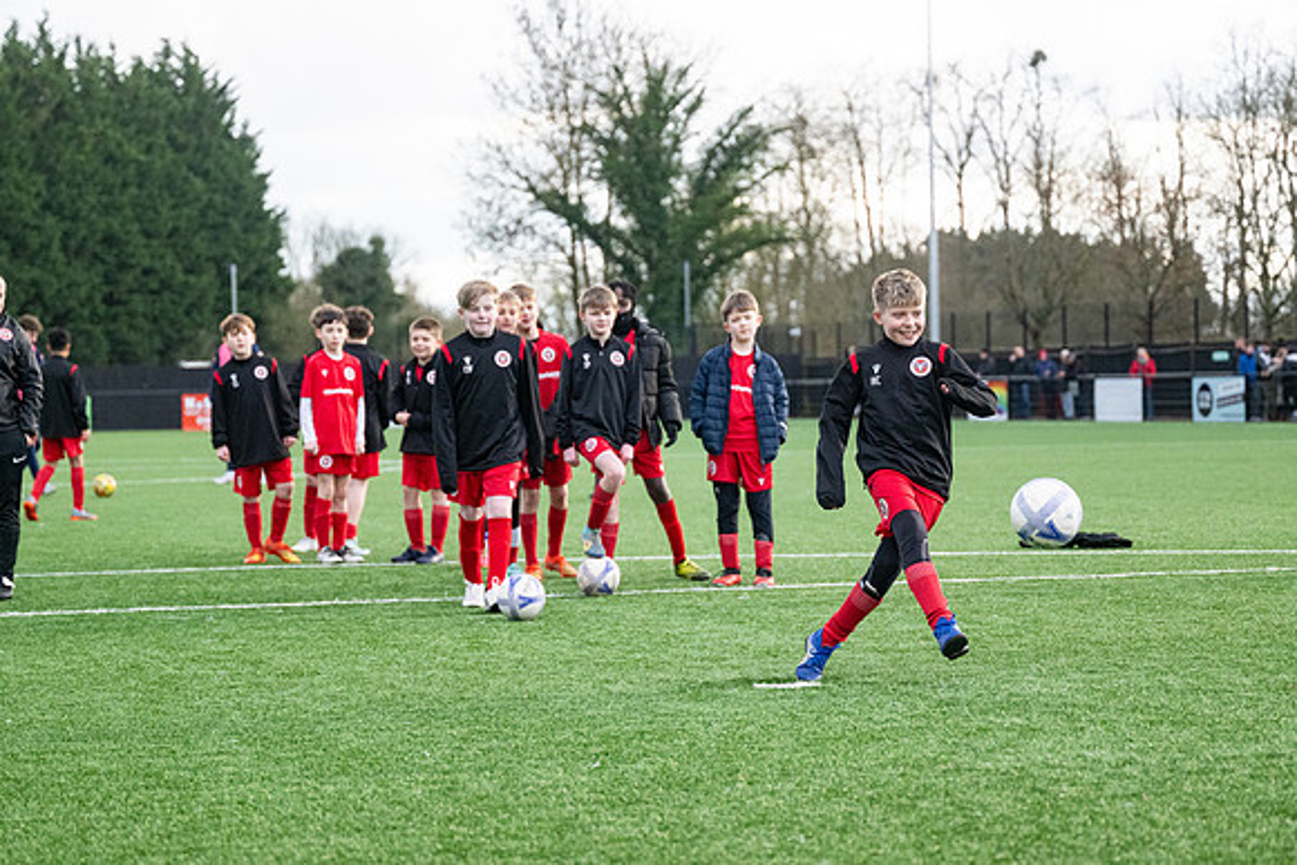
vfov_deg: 13.7
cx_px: 648
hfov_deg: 20.4
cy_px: 432
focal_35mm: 100
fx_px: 3603
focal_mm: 100
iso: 2000
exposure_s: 1/2500
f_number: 4
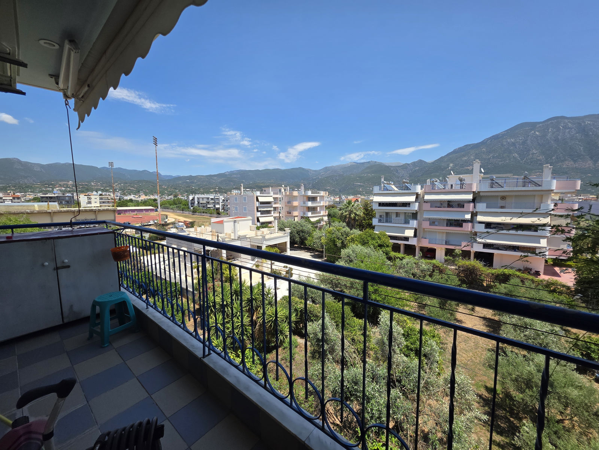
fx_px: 225
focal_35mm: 13
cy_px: 225
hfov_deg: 106.2
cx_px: 300
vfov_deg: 89.9
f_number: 1.9
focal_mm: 2.2
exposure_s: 1/1700
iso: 40
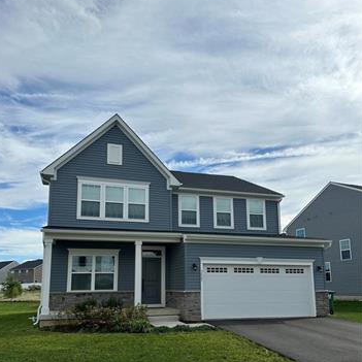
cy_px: 232
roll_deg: +0.1
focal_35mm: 29
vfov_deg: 54.8
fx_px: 343
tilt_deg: +10.3
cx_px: 179
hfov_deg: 55.6
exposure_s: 1/8197
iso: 80
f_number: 1.78
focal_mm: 6.86
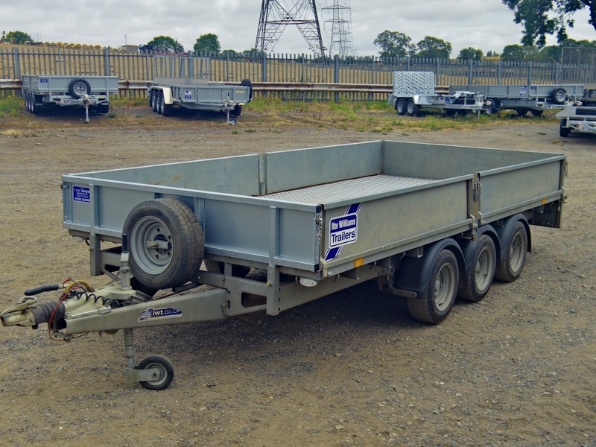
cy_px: 224
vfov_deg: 30.9
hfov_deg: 40.4
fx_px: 809
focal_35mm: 47
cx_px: 298
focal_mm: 8.5
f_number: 3.2
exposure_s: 1/400
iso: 200
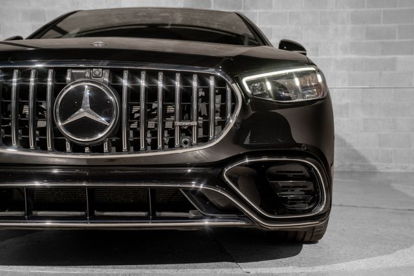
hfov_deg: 39.6
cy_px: 138
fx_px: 575
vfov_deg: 27.0
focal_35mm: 50
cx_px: 207
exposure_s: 1/50
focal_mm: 50
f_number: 5.6
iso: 320
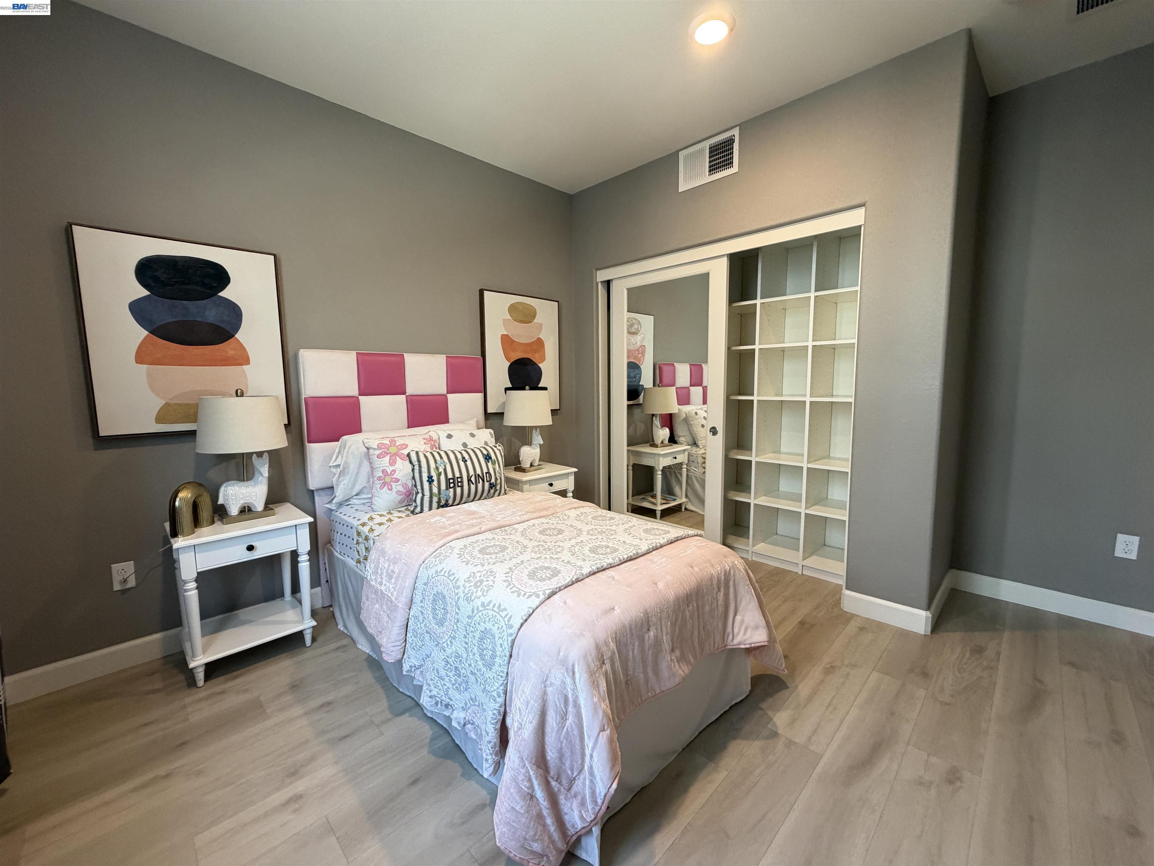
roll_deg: +1.0
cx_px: 577
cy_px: 433
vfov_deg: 85.7
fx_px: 467
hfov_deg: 102.1
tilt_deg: -6.6
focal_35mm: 14
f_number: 2.2
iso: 250
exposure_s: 1/60
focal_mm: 2.22
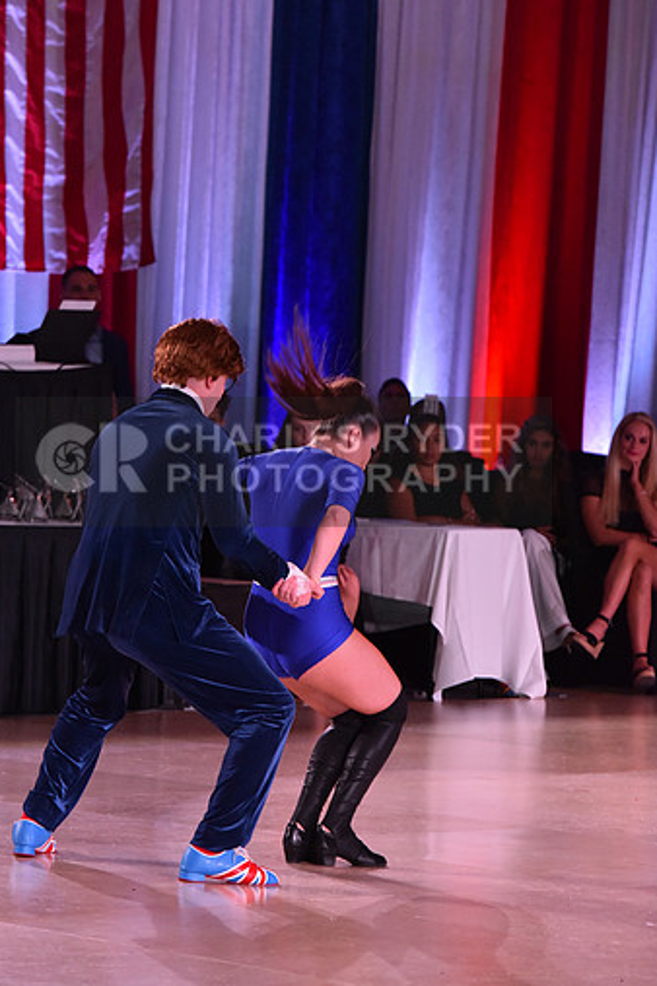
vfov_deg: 10.0
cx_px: 285
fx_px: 5639
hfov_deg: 6.7
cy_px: 463
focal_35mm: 206
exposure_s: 1/320
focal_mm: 180
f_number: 6.3
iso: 2500
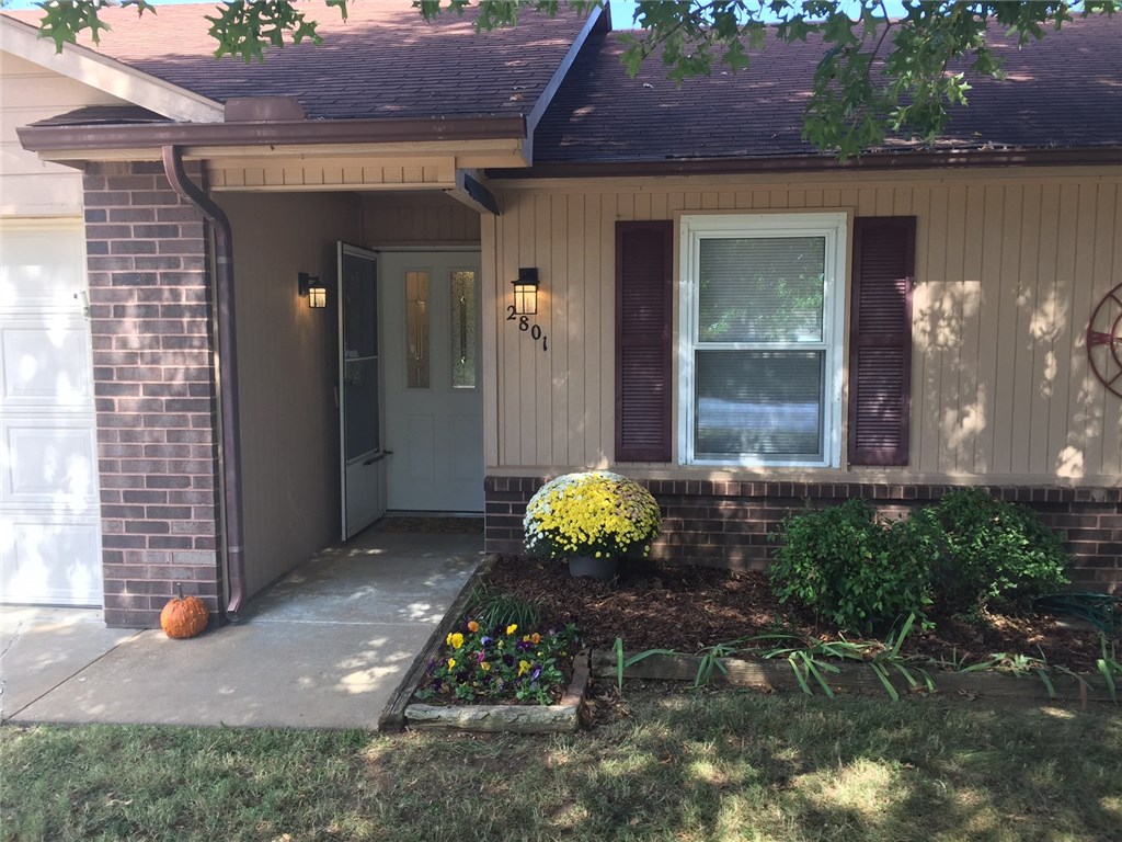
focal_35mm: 29
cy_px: 421
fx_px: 940
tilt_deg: -4.6
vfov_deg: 48.2
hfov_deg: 61.7
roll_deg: -0.1
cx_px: 561
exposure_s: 1/188
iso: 32
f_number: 2.2
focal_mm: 4.15
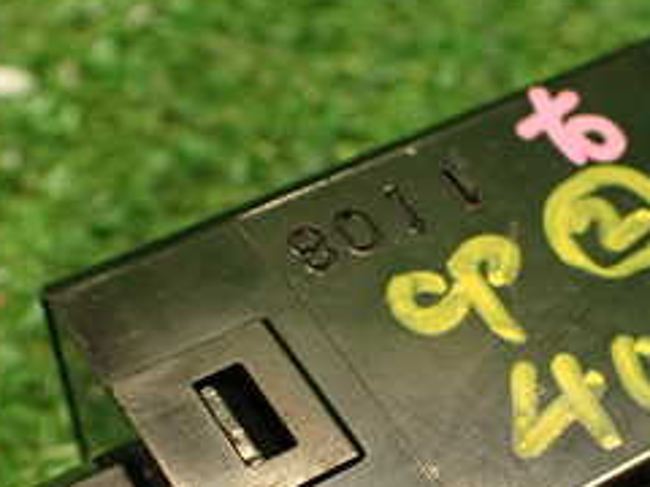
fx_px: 1408
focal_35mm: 75
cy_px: 419
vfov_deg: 19.4
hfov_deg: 25.7
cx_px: 471
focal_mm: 5.4
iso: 250
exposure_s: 1/30
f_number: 2.3
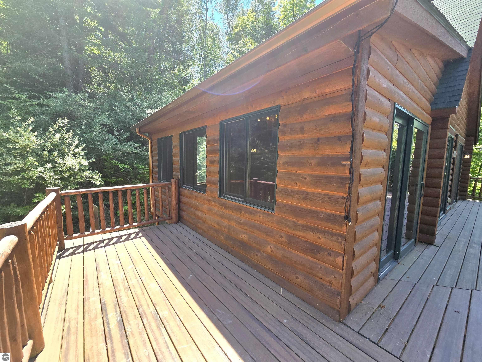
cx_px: 241
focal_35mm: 13
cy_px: 181
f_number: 2.2
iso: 50
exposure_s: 1/769
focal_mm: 2.2
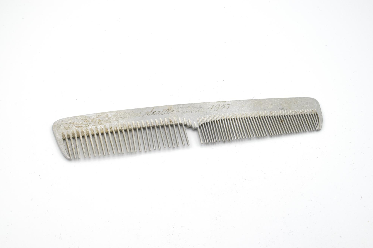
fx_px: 855
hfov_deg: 24.6
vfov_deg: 16.6
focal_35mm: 82
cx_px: 186
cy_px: 124
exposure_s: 1/60
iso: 200
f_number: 16
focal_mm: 55
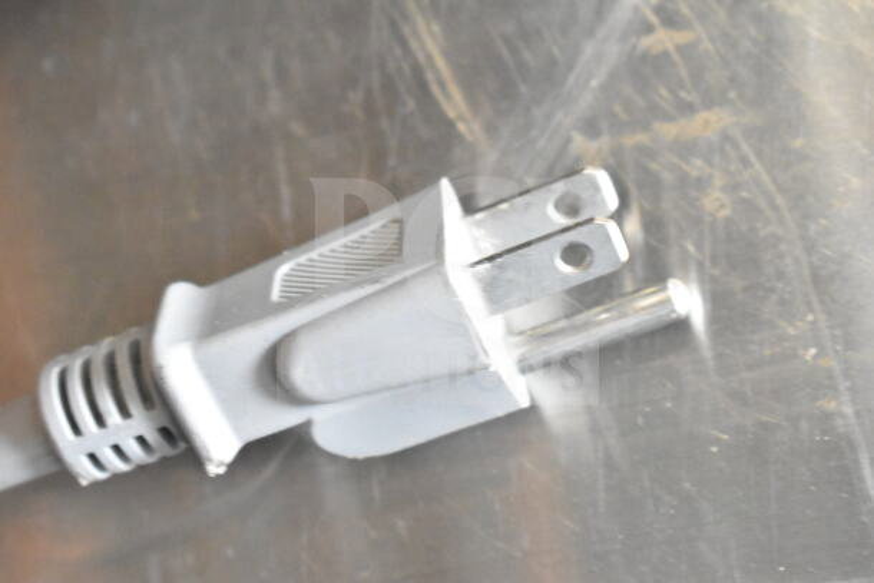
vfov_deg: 16.6
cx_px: 437
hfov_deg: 24.6
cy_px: 292
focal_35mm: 82
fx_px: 2003
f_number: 5.6
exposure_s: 1/100
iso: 11400
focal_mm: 55
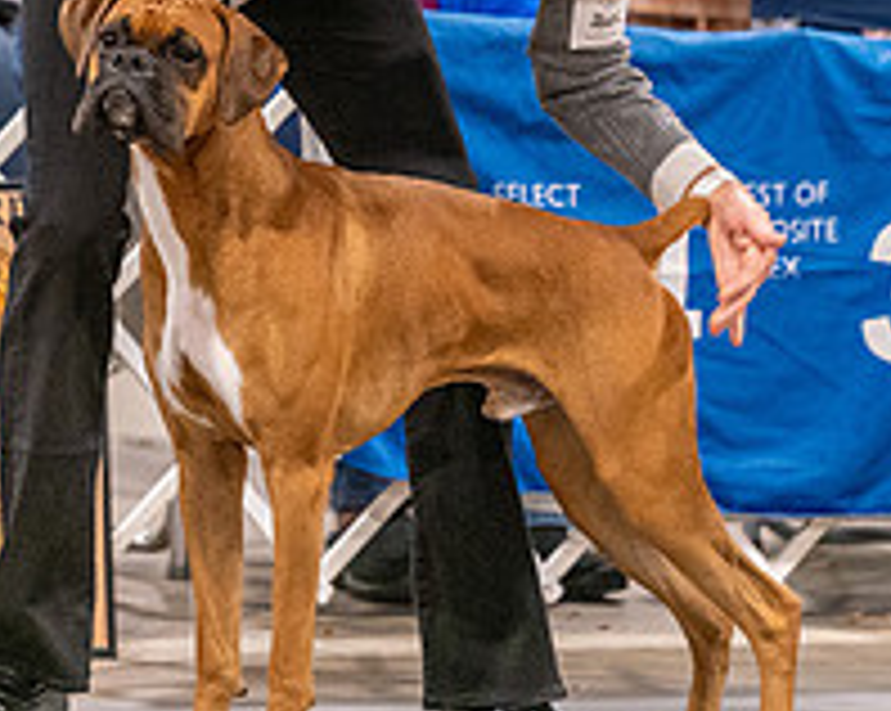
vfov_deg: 2.9
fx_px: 14068
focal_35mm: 534
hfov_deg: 3.6
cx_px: 180
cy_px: 70
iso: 6400
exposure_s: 1/250
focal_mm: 194
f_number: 3.2
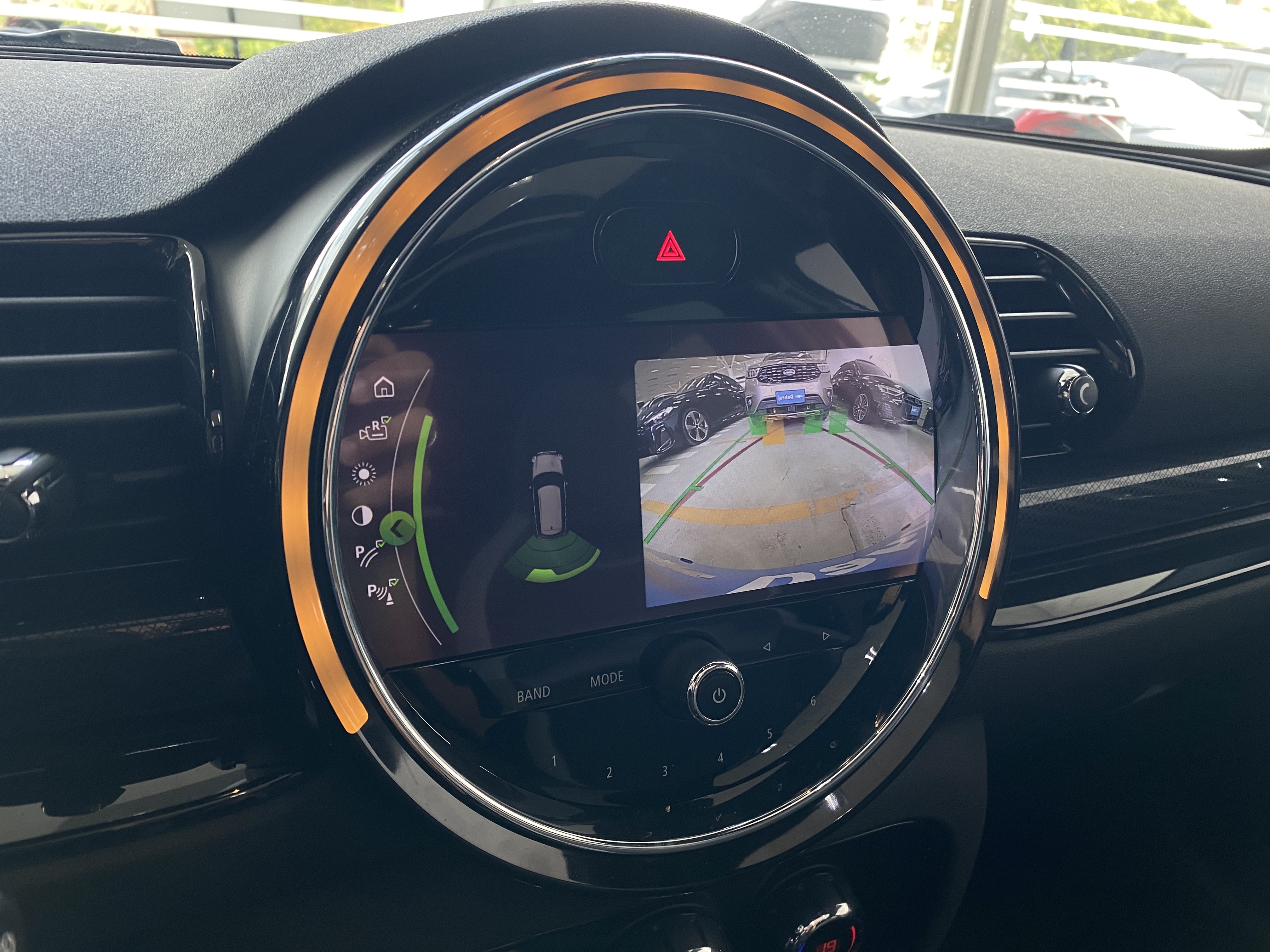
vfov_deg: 53.1
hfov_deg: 67.3
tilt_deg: -21.0
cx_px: 635
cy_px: 476
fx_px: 954
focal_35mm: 26
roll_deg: -5.3
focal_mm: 4.25
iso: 100
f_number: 1.8
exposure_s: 1/74
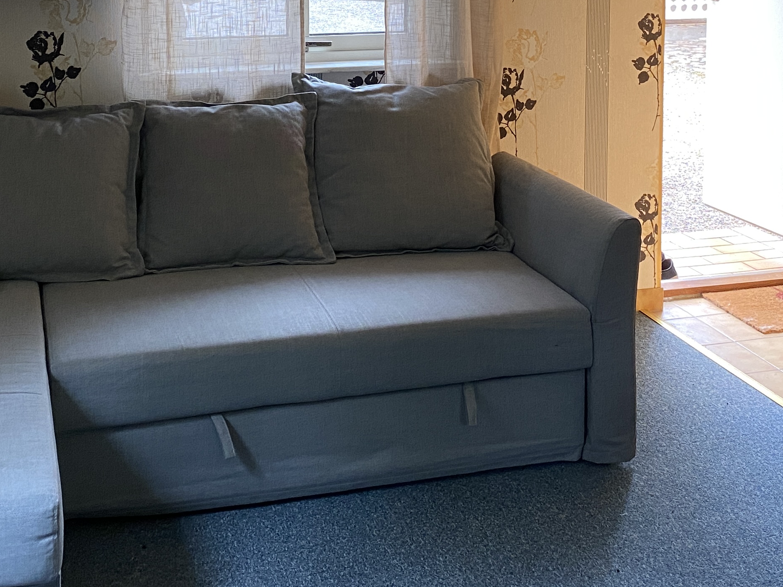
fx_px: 1267
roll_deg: -0.2
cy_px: 5
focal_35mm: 56
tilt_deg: -4.9
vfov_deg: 24.9
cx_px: 384
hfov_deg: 34.3
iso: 160
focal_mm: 4.25
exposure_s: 1/50
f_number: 1.8
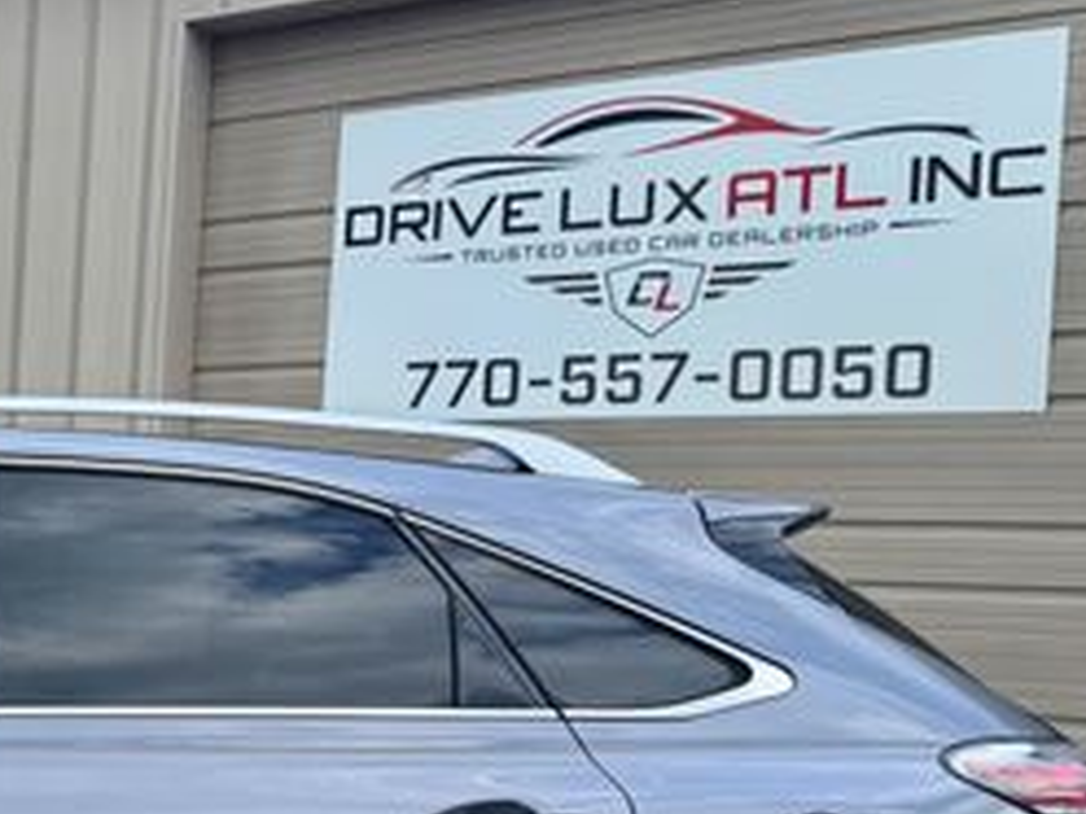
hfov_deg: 27.5
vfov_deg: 23.4
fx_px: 1945
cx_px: -206
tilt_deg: -0.6
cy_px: 617
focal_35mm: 62
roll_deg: -2.1
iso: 80
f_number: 1.78
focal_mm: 6.76
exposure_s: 1/1678
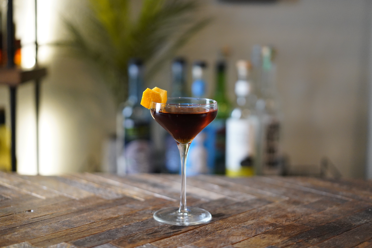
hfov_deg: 36.2
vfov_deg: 24.6
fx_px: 568
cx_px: 186
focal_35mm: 55
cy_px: 124
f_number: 1.8
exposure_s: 1/800
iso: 4000
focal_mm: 55
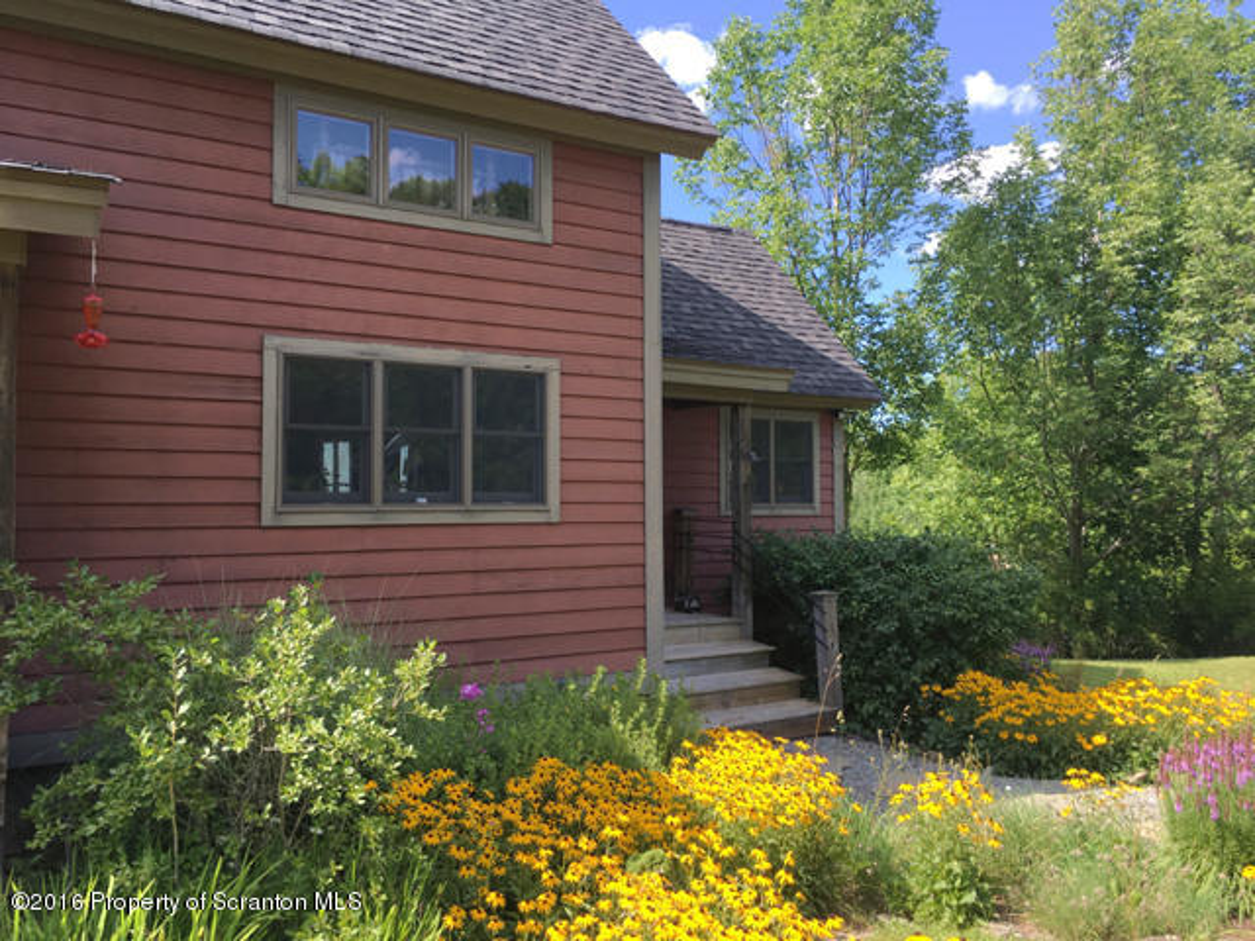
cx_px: 628
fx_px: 1051
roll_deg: +0.6
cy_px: 470
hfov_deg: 61.7
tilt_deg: +4.2
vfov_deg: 48.2
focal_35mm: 29
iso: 25
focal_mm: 4.15
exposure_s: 1/463
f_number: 2.2
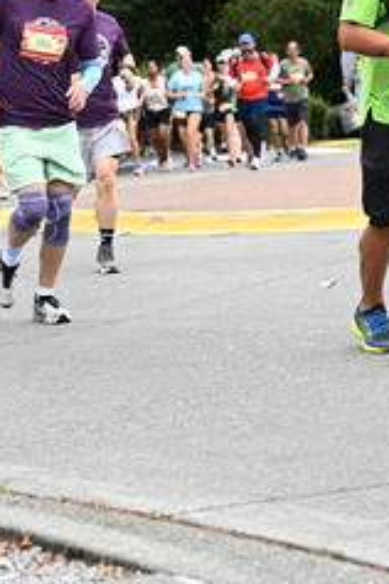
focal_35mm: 137
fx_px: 2220
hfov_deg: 10.0
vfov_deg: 14.9
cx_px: 129
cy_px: 138
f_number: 4
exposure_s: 1/800
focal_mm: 59
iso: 1600
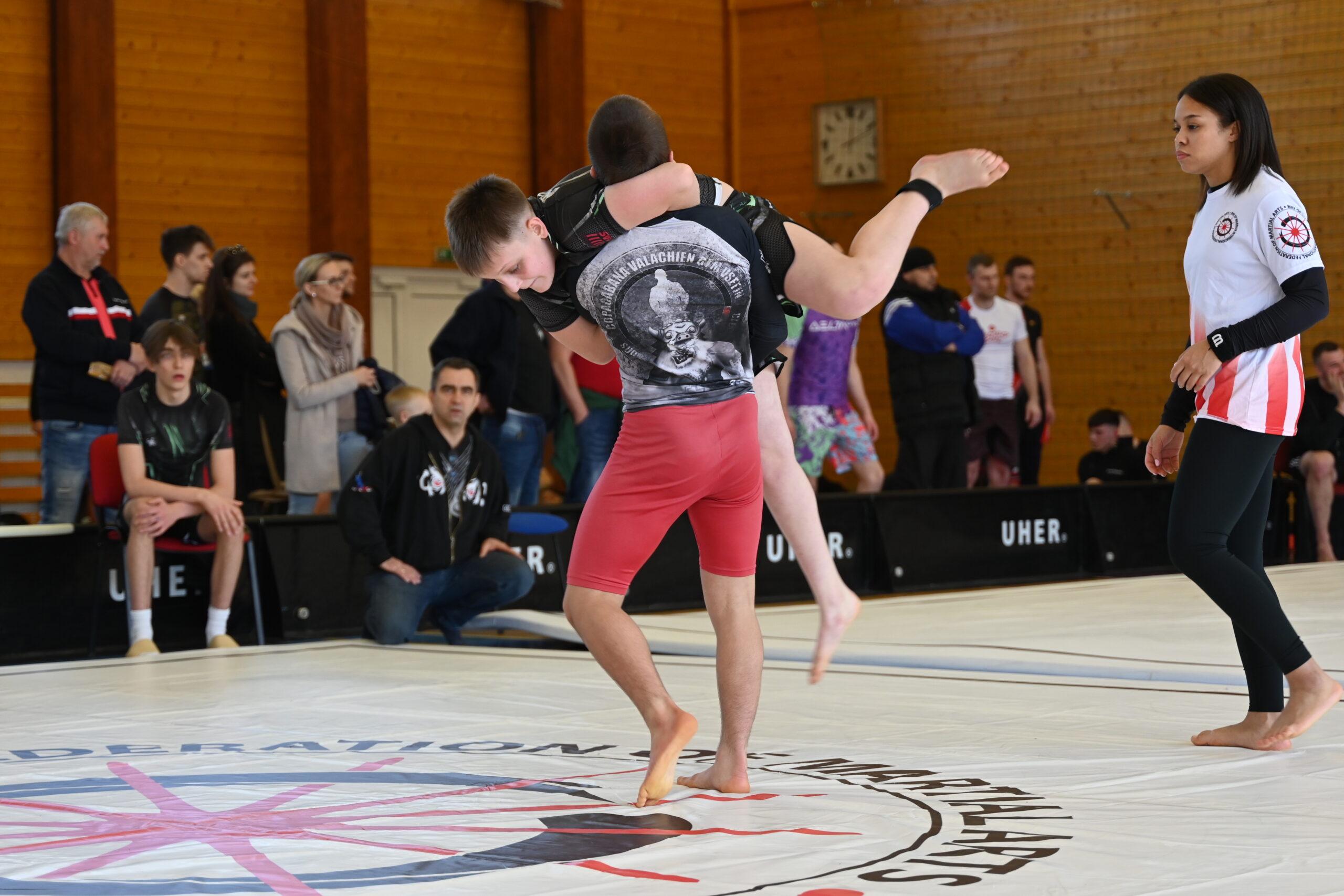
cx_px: 672
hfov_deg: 24.2
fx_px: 3136
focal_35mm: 84
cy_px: 448
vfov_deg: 16.3
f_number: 2.8
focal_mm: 56
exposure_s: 1/320
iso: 560
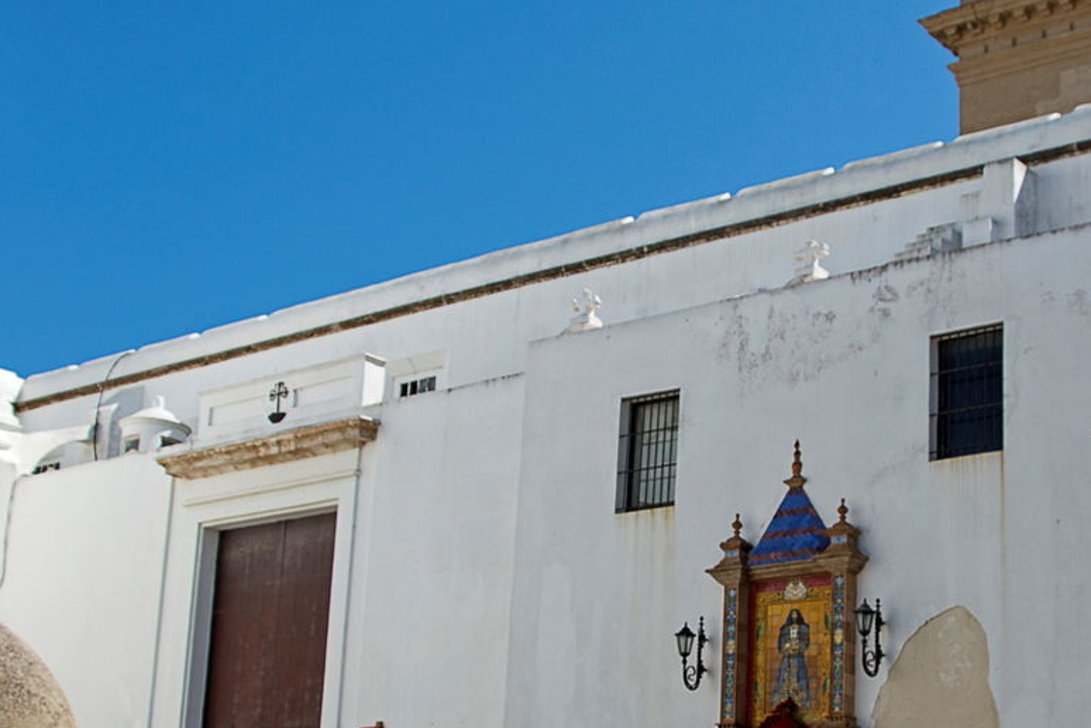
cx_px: 691
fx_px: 2030
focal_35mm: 67
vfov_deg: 20.2
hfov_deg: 29.9
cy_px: 484
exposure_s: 1/1000
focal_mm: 18
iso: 100
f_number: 5.6
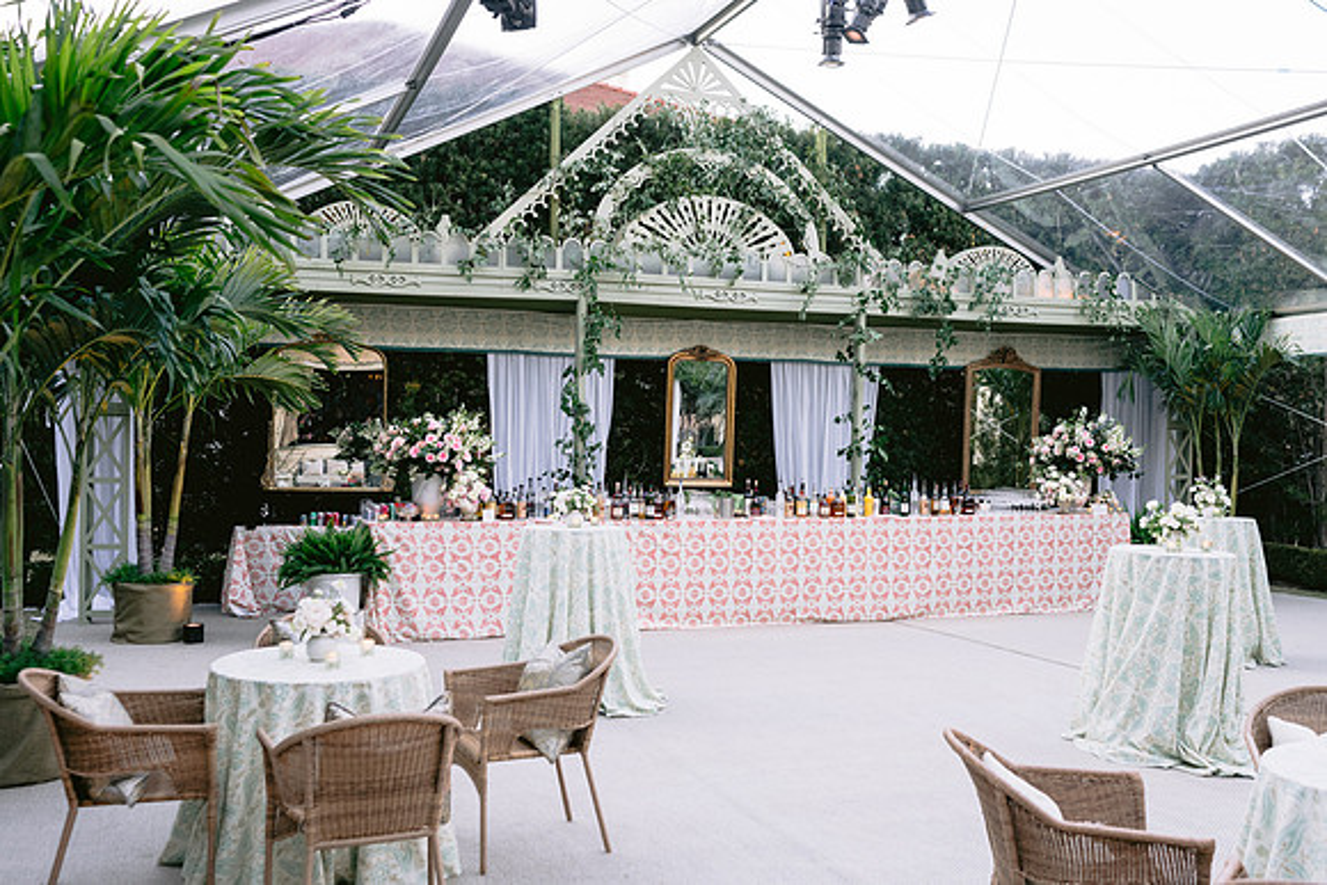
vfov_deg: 37.9
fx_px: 1290
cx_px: 664
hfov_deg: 54.4
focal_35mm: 35
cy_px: 442
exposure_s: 1/125
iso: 500
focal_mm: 35
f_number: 4
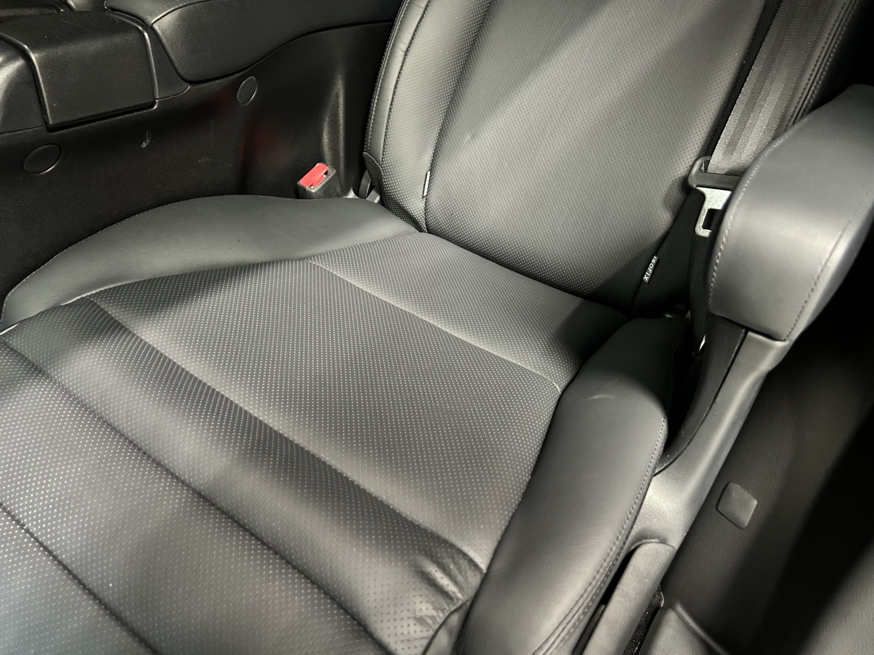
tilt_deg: -36.4
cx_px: 437
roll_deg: -6.9
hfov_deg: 67.3
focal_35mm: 26
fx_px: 656
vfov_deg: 53.1
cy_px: 328
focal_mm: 5.7
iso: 640
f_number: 1.5
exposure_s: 1/25
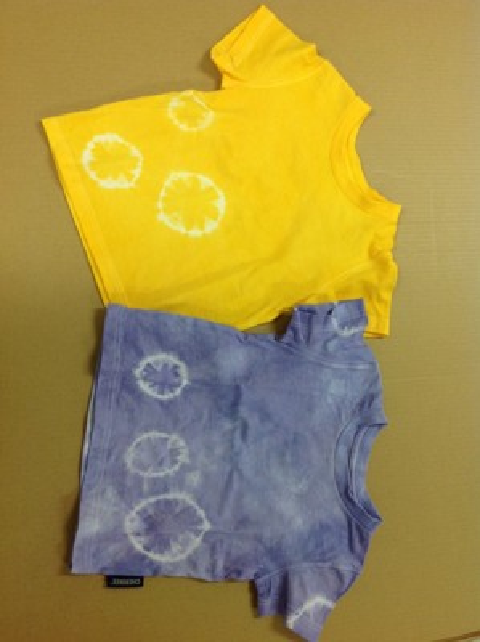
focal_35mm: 35
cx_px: 240
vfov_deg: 52.7
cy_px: 321
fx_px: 648
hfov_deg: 40.6
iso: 64
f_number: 2.4
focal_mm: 4.28
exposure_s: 1/40
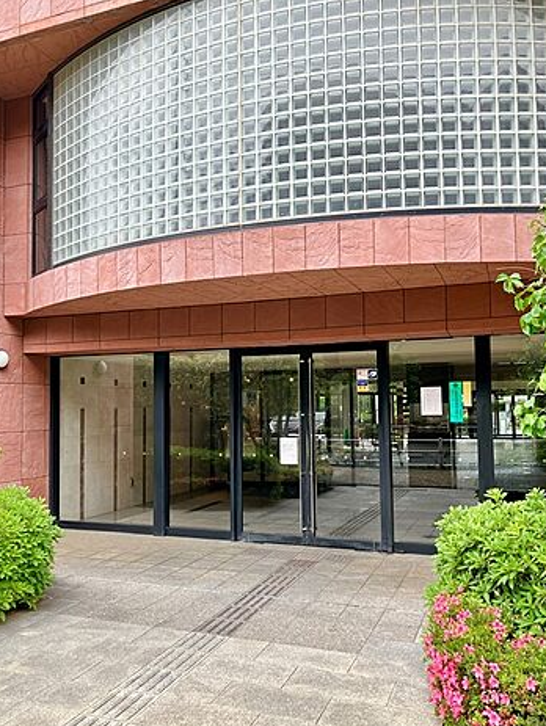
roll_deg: +0.0
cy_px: 373
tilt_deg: +3.8
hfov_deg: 48.3
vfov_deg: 61.6
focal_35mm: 29
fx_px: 609
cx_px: 275
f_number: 1.8
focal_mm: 3.99
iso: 64
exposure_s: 1/121
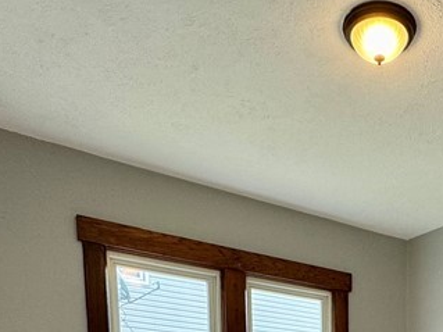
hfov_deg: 39.5
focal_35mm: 45
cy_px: 511
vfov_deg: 24.3
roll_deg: -0.3
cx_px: 385
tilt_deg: -6.8
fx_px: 576
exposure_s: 1/120
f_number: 2.2
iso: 125
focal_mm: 2.22
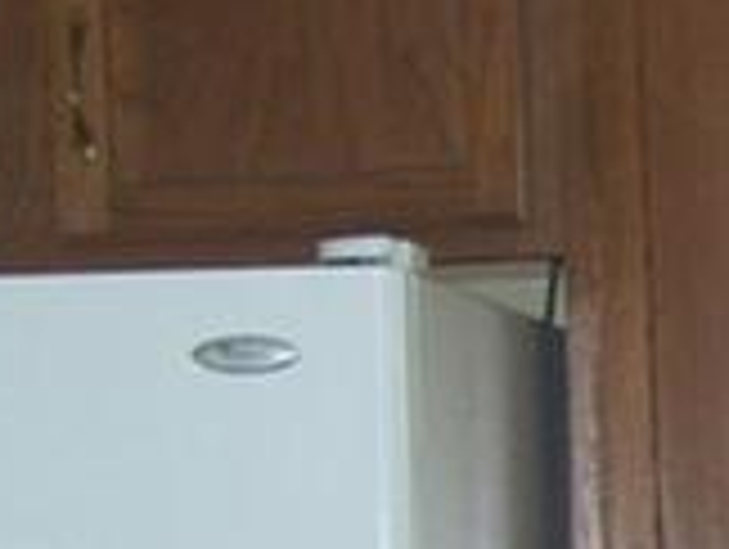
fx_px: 4788
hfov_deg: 8.4
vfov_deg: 6.5
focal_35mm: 227
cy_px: 891
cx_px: 1300
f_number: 2.7
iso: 125
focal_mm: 6
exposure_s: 1/60
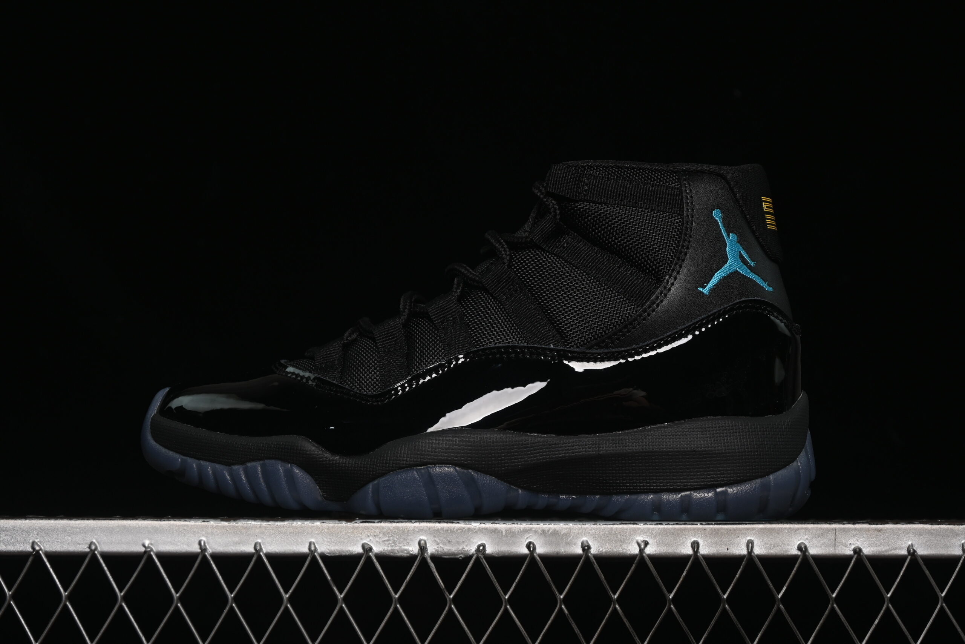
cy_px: 322
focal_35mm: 75
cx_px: 482
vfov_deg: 18.2
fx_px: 2010
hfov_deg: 27.0
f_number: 6.3
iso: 160
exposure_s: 1/50
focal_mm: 50
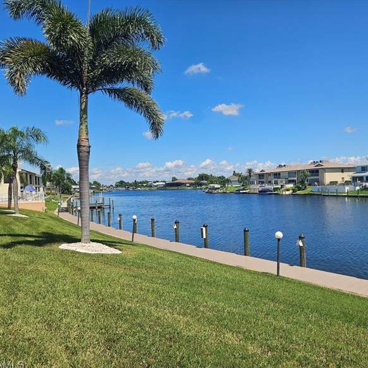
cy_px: 186
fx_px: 337
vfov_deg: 57.3
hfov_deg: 56.9
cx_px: 217
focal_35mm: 28
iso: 25
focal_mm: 5.4
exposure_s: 1/2953
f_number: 1.8
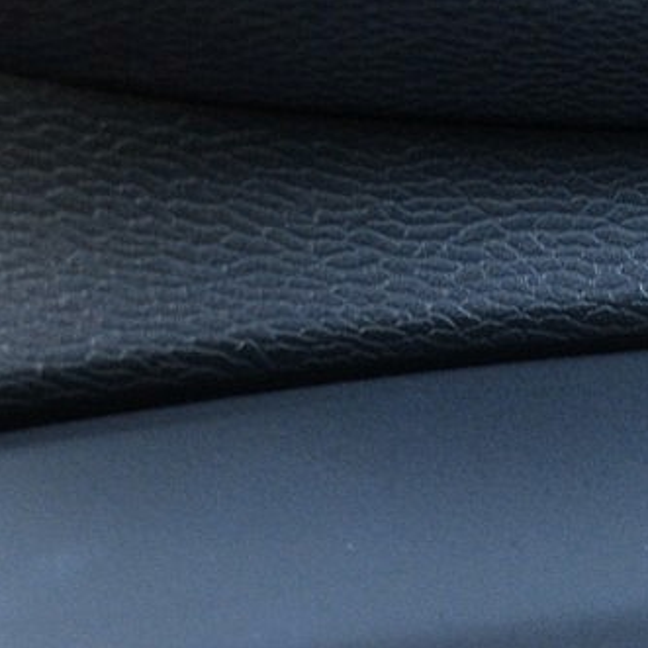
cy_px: 736
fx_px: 3306
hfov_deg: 10.8
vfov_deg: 11.0
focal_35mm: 156
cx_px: 993
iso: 800
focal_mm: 25
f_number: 4
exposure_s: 1/25
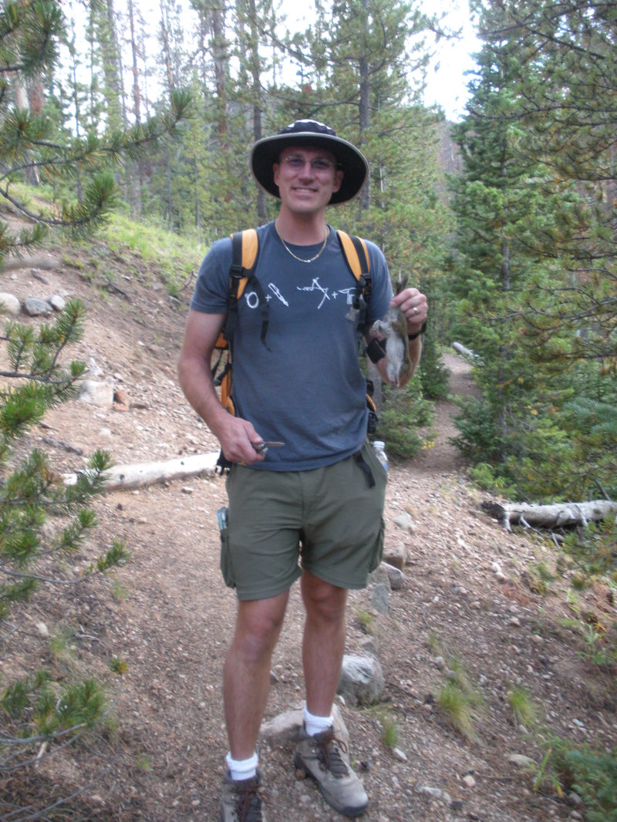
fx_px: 855
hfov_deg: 39.7
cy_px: 411
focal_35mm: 36
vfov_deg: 51.3
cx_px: 308
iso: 240
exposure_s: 1/59.3
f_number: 3.5
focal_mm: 6.3
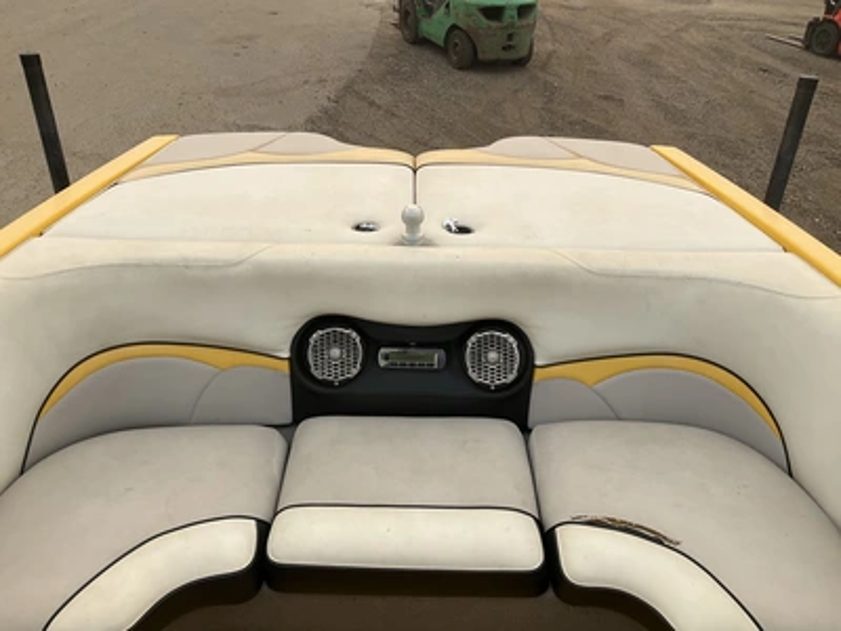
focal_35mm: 29
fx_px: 705
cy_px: 316
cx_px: 420
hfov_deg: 61.7
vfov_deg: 48.2
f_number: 1.8
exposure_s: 1/1195
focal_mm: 3
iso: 25
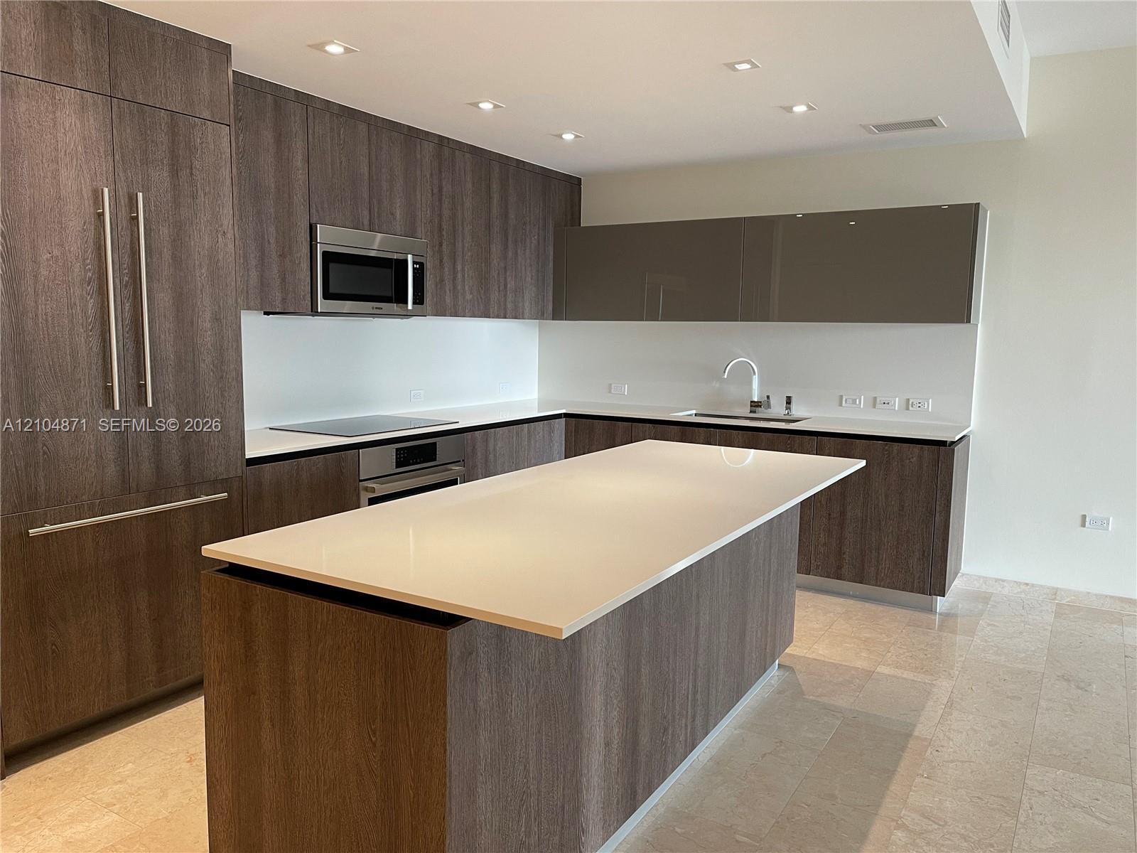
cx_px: 568
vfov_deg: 53.1
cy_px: 426
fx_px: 854
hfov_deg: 67.3
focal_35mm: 26
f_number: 1.6
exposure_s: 1/60
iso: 80
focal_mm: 5.1
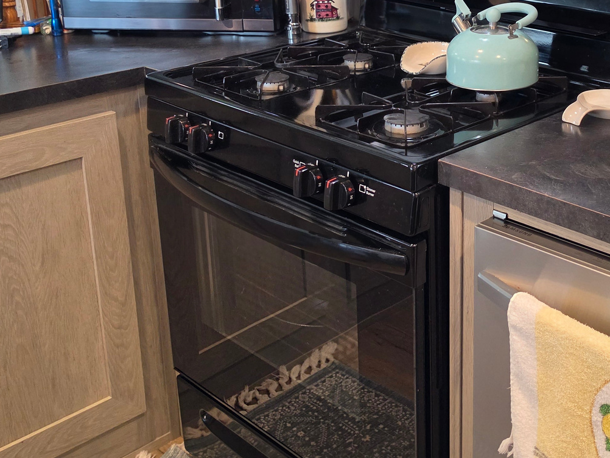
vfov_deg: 30.2
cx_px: 480
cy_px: 94
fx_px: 828
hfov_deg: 39.0
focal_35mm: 47
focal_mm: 6.5
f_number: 1.4
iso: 200
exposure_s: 1/120
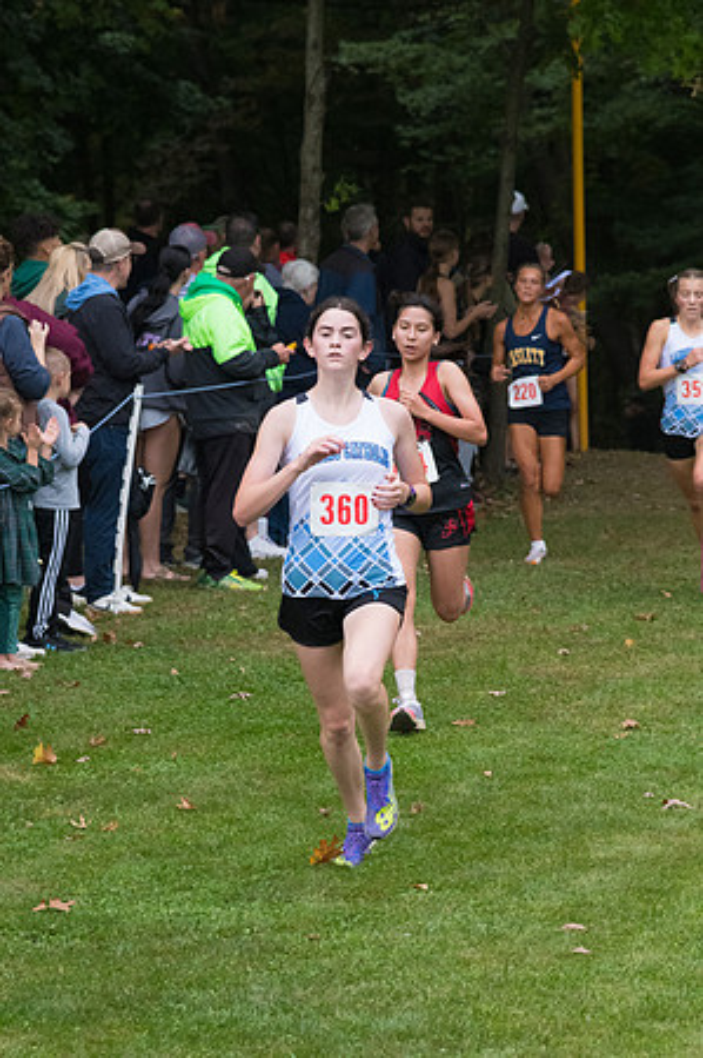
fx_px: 5284
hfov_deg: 7.6
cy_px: 529
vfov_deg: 11.4
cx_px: 352
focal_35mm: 180
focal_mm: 120
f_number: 5.6
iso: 3200
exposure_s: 1/1600
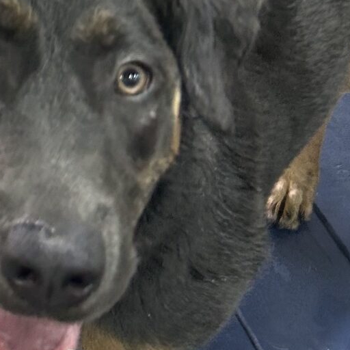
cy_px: -137
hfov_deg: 13.6
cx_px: -279
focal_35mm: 115
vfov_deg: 14.4
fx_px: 1316
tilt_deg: -30.0
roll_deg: +0.1
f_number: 1.5
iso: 80
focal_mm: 5.7
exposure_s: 1/121
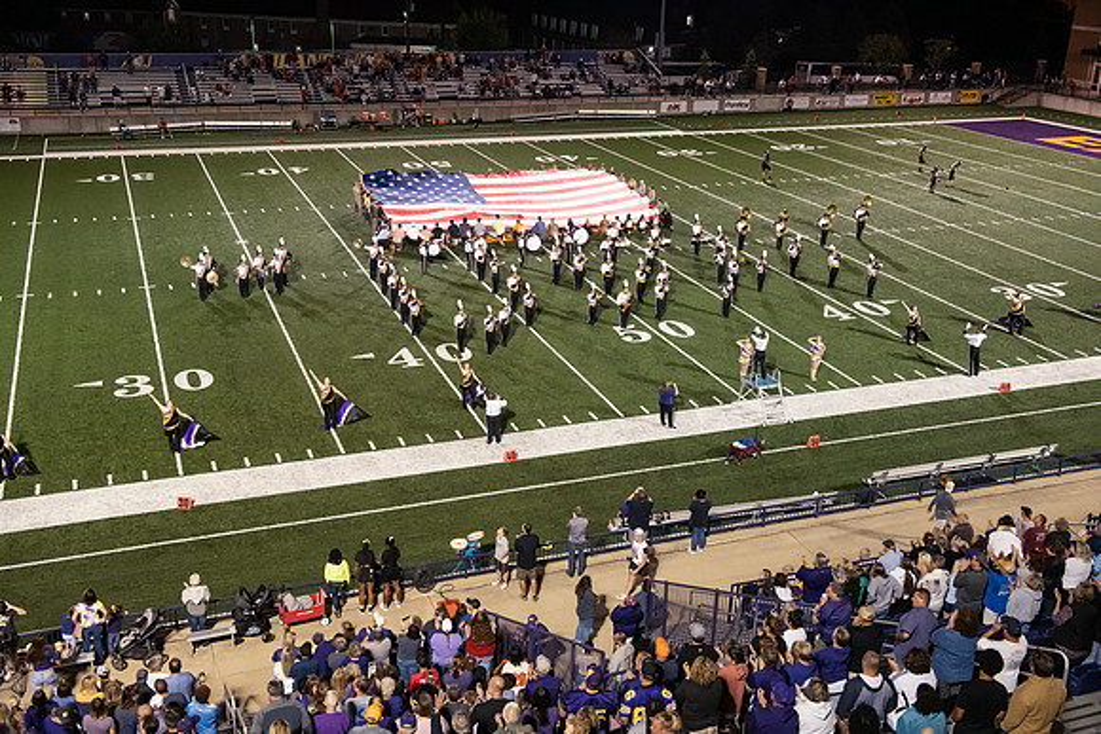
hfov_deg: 50.7
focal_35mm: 38
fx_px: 1162
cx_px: 550
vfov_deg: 35.1
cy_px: 367
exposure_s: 1/320
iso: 5000
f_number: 4.5
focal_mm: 38
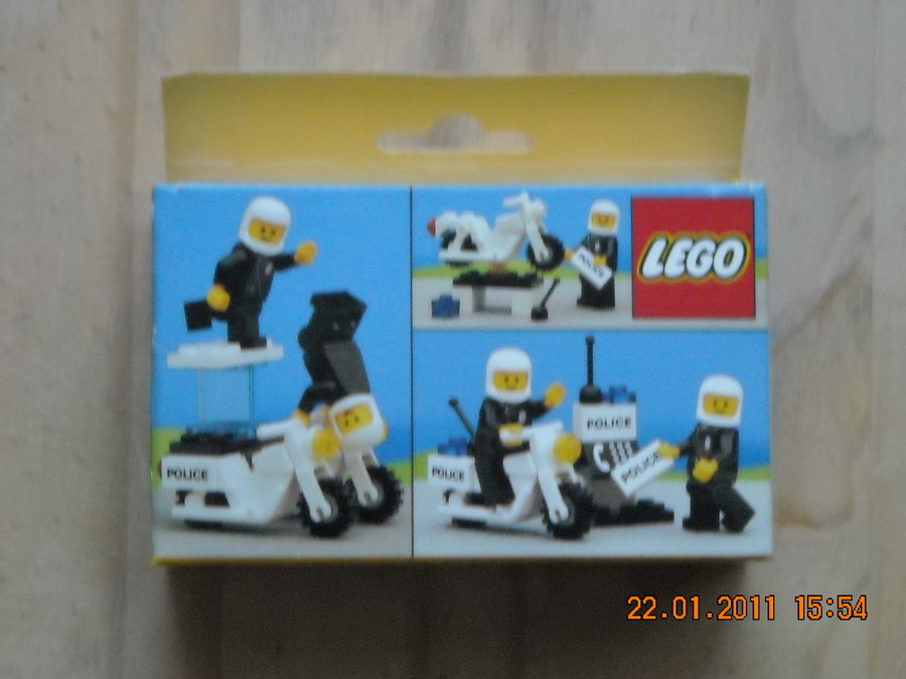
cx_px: 453
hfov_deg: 18.7
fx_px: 2748
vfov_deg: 14.1
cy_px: 340
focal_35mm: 105
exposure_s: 1/21
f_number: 4.7
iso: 800
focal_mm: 17.1
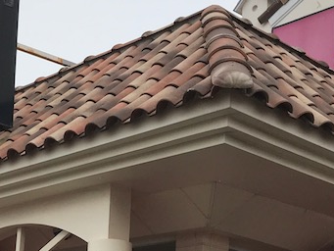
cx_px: 67
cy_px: 241
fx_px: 791
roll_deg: -3.3
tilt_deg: +12.9
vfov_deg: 17.6
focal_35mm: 82
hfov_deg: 23.5
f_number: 1.8
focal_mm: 3.99
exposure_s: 1/1842
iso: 20
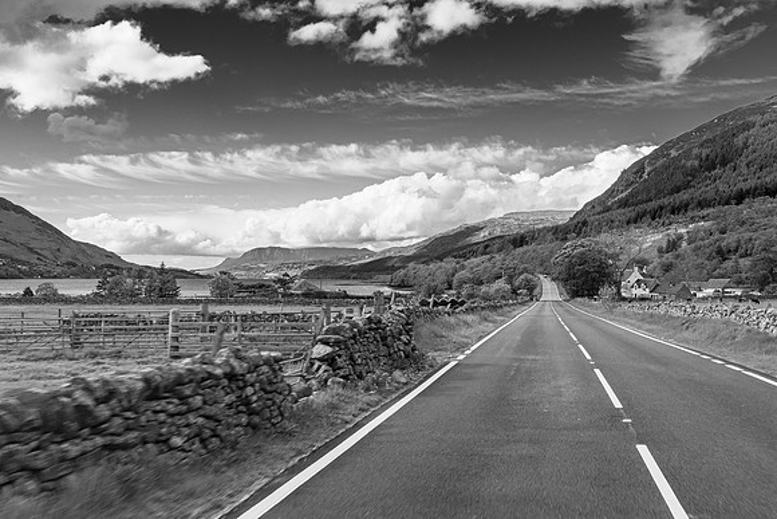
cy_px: 260
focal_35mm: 40
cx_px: 388
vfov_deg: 33.4
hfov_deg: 48.4
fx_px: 863
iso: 125
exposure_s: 1/200
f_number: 7.1
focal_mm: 14.7
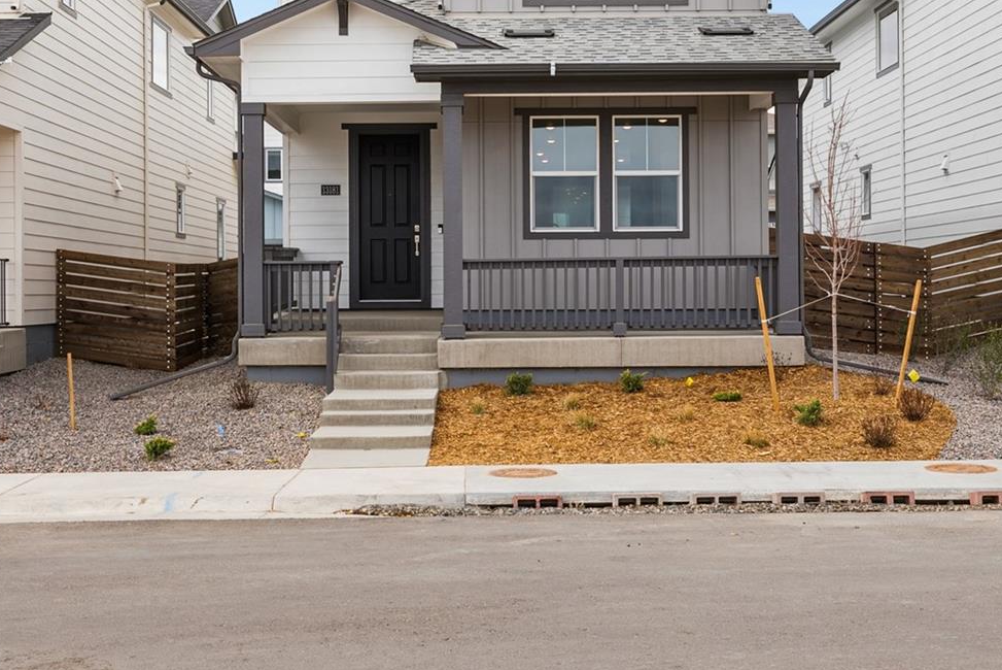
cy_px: 269
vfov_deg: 26.1
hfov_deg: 38.3
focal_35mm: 52
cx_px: 479
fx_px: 1443
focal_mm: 31.5
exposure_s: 1/100
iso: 200
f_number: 8
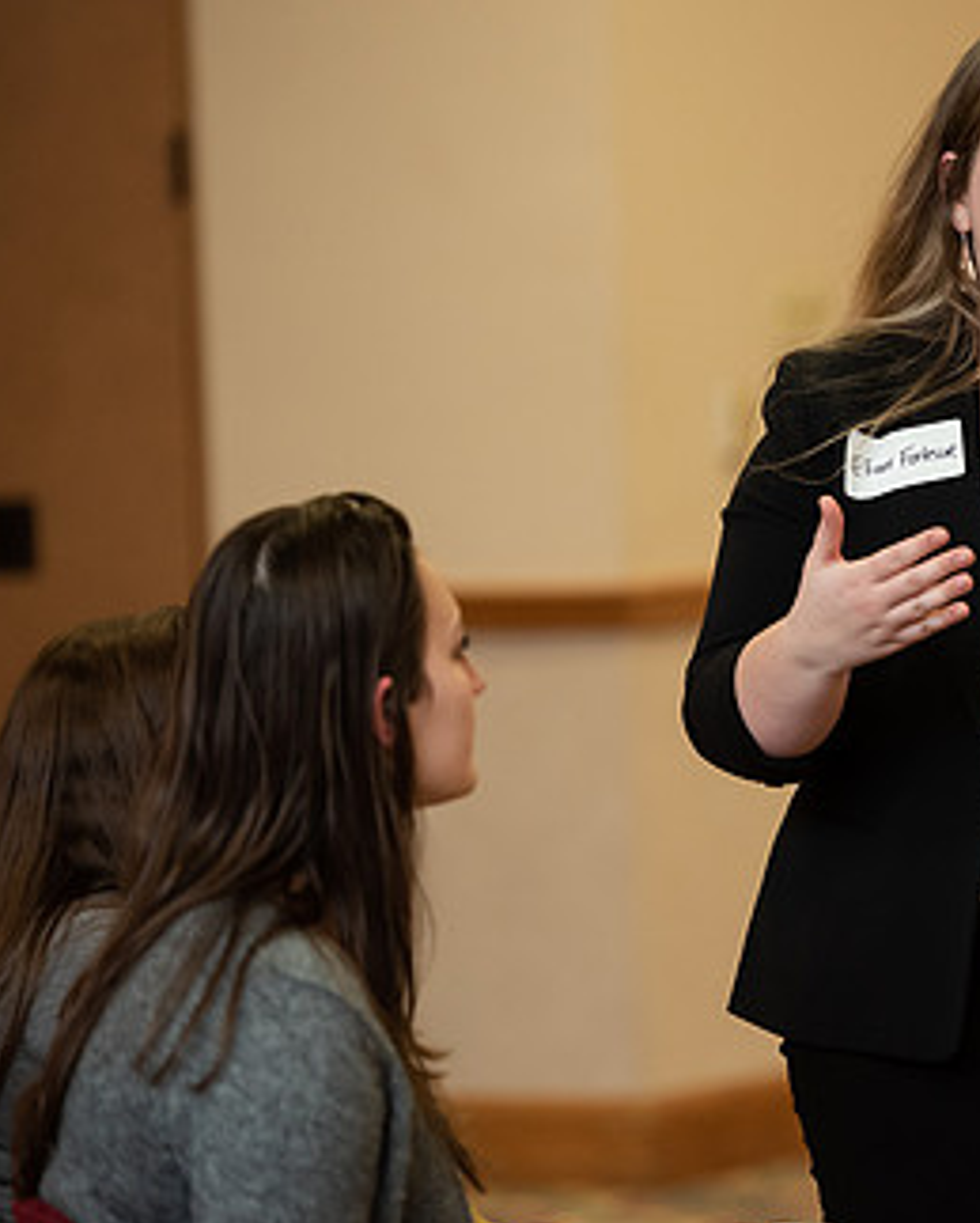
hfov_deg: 5.9
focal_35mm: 261
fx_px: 9449
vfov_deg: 7.4
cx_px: 1014
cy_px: 574
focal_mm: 155
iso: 1600
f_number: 3.2
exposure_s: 1/200
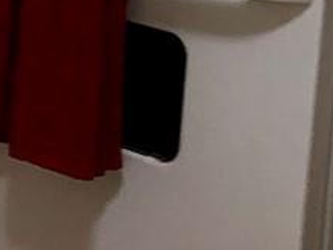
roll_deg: -3.5
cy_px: -275
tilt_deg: -6.5
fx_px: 1983
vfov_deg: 6.9
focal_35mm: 206
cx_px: -557
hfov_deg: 8.5
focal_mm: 3.99
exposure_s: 1/15
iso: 64
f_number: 1.8
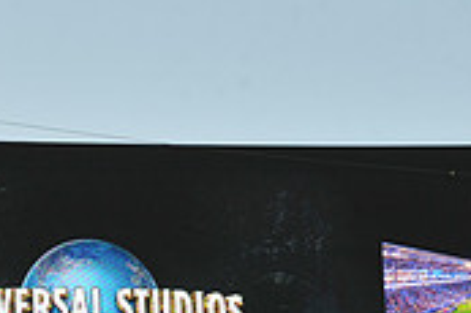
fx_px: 4614
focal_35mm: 353
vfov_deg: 3.9
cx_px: 54
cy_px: 324
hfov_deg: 5.8
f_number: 10
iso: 400
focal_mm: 105
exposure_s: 1/400
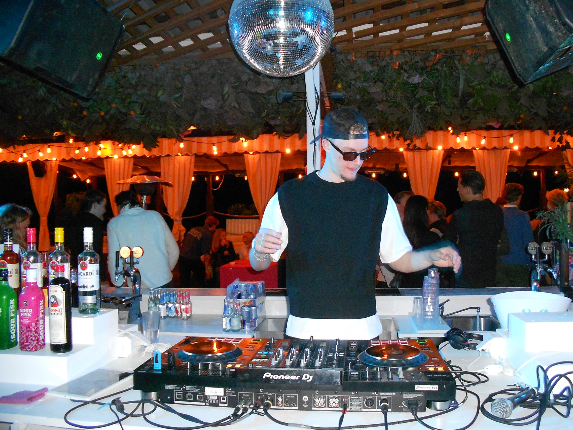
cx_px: 316
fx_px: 596
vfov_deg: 39.6
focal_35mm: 36
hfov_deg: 51.3
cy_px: 205
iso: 400
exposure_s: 1/30
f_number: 3.6
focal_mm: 5.8
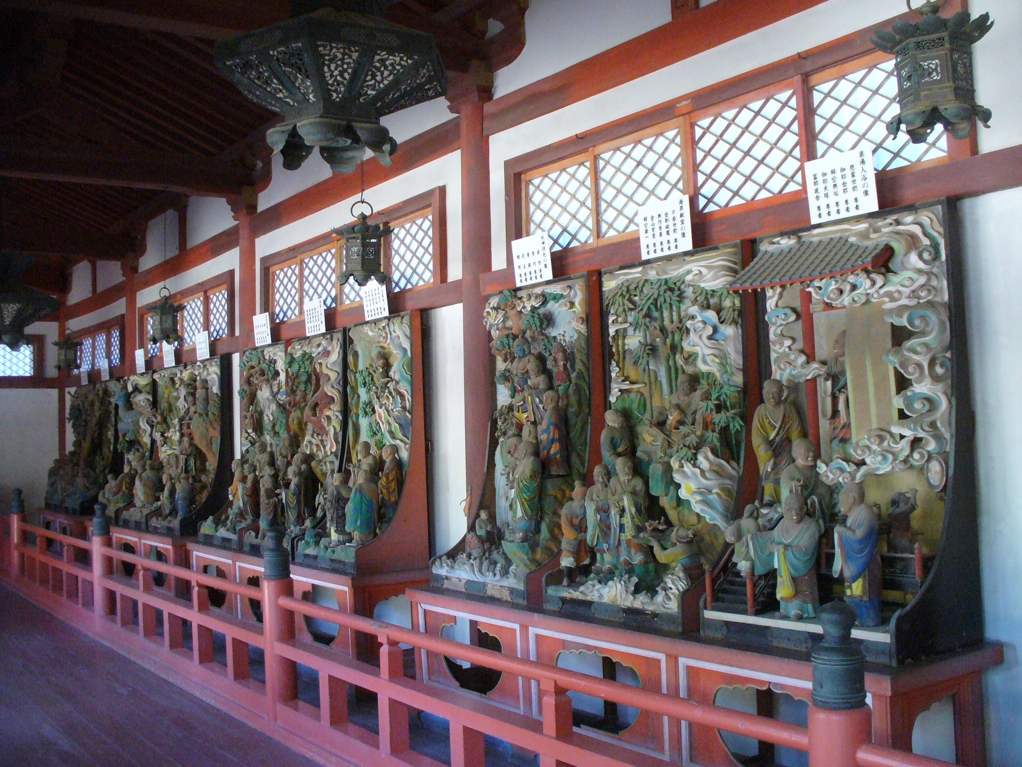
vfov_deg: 38.7
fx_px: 1092
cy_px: 384
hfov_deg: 50.1
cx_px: 511
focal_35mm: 37
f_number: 2.8
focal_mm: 6.1
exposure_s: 1/80
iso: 400
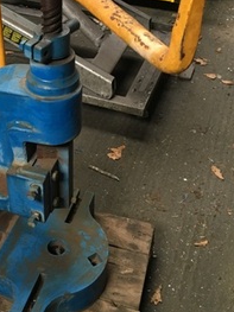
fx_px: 478
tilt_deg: -33.3
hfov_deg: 27.3
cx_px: 69
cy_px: 74
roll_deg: -0.7
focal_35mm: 53
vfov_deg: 35.3
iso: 160
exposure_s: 1/33
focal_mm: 4.15
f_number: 2.2
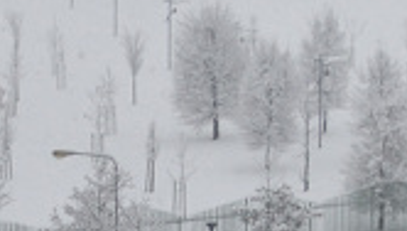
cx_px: 557
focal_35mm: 151
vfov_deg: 8.0
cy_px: -47
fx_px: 1632
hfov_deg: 13.6
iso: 400
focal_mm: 24
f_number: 4
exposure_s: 1/200
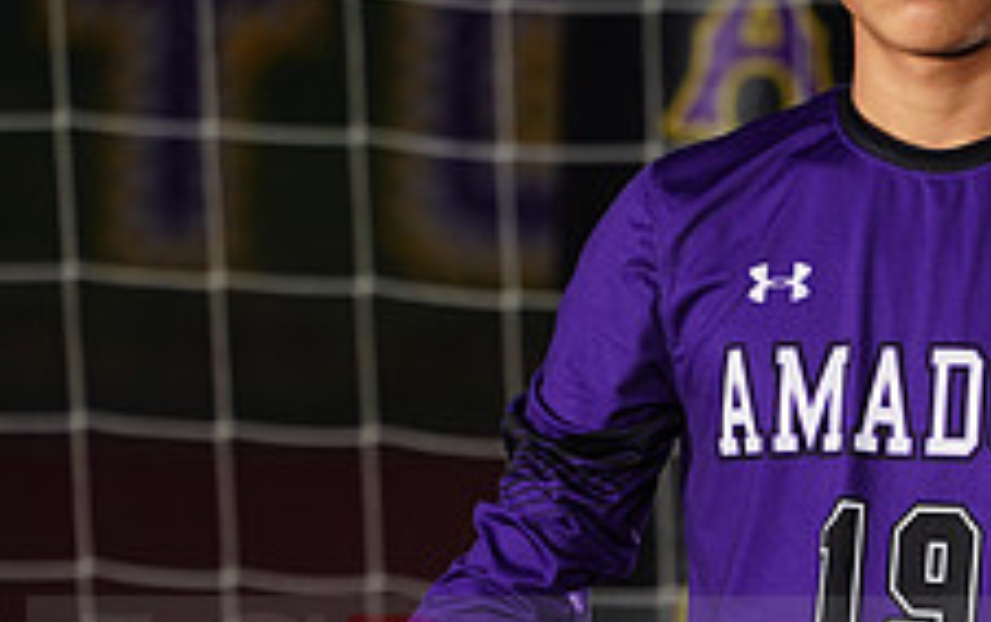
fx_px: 24857
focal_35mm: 919
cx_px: 809
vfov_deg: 1.4
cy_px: 657
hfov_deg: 2.3
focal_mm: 352
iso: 200
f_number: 7.1
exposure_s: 1/200
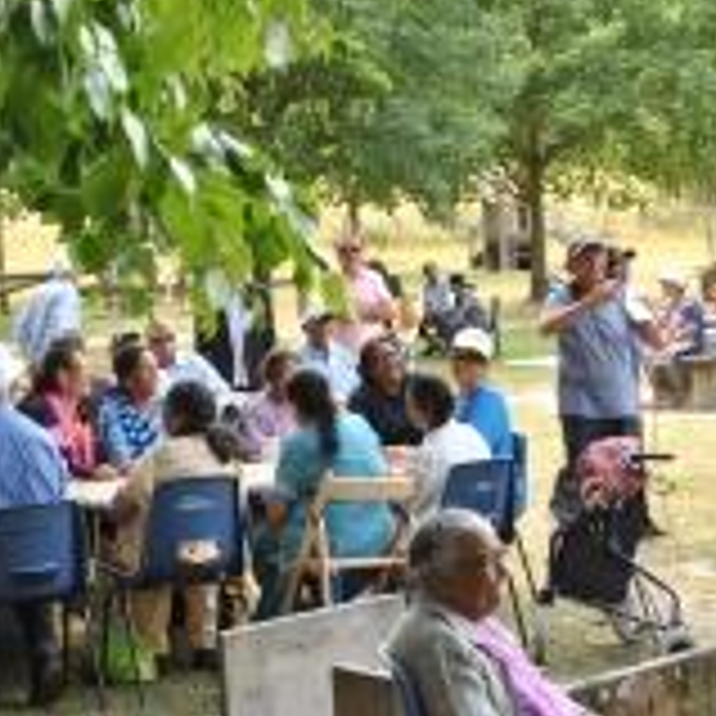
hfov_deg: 21.9
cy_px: 459
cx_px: 261
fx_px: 1849
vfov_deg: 21.9
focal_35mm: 79
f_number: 5.6
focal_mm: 22
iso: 200
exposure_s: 1/60
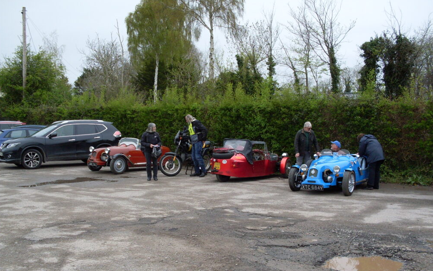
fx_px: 484
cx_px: 214
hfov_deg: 48.2
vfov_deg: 31.2
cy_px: 164
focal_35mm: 41
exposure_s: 1/500
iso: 80
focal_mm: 6.3
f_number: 2.8
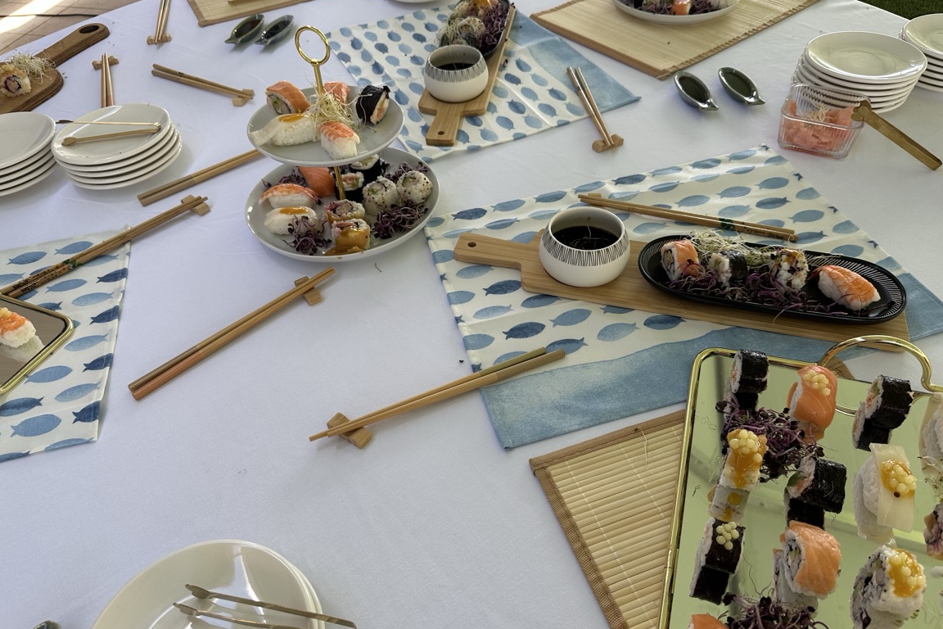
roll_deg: +3.3
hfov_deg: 69.4
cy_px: 311
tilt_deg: -44.9
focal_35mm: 26
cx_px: 484
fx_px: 681
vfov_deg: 49.6
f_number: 1.78
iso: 80
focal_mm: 6.86
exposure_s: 1/256
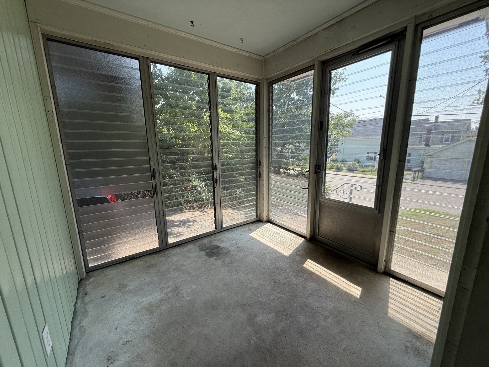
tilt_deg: -10.2
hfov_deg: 102.1
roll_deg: +0.6
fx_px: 198
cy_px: 184
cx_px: 244
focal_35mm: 14
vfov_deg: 85.7
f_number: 2.2
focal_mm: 2.22
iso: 50
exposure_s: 1/280
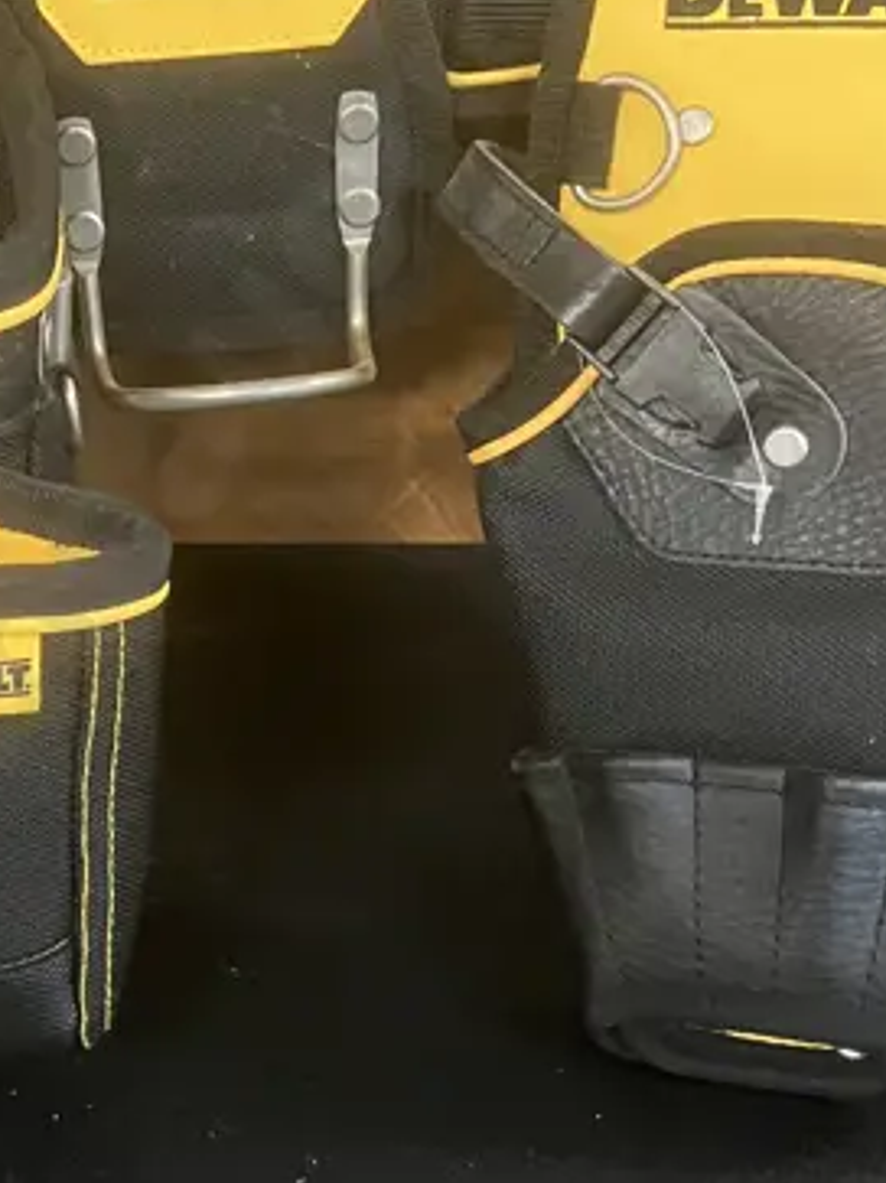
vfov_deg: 24.7
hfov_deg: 18.3
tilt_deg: -35.3
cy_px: 580
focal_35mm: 79
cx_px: 81
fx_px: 2698
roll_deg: +4.3
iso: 320
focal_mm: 3.99
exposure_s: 1/33
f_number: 1.8
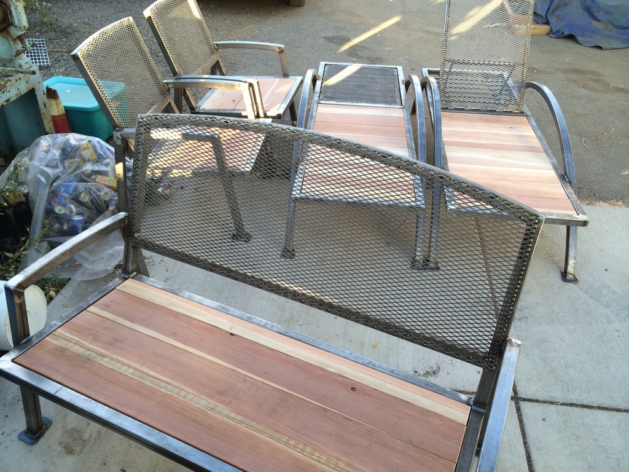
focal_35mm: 30
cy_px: 236
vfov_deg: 46.8
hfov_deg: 60.0
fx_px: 545
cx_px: 314
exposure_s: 1/120
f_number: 2.2
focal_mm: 4.12
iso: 32
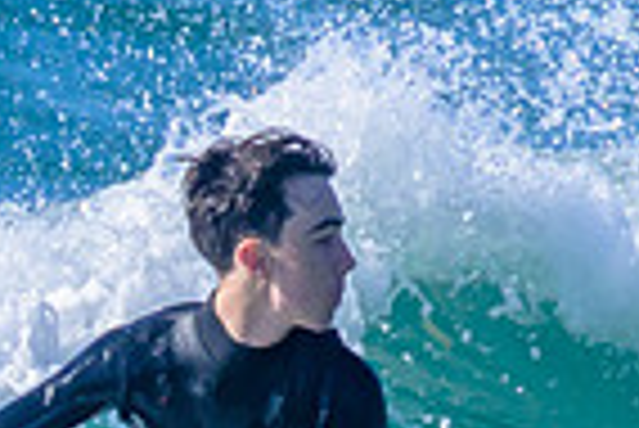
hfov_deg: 0.5
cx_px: -63
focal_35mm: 4205
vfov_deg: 0.3
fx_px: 74714
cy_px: 821
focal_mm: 800
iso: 1100
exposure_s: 1/2000
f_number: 11
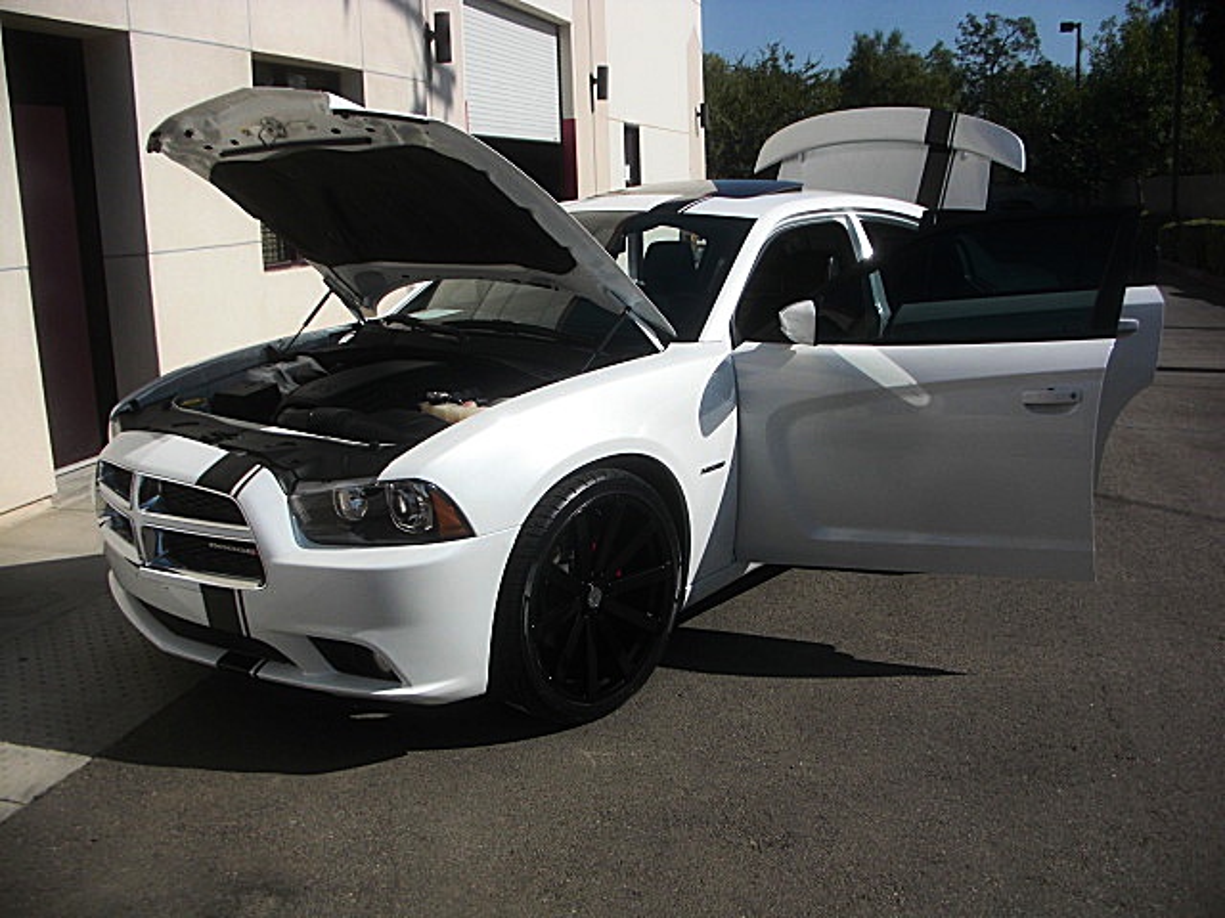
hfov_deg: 51.4
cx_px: 612
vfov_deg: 39.7
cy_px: 459
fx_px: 1274
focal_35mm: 36
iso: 50
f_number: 7.9
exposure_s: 1/250
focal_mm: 6.3
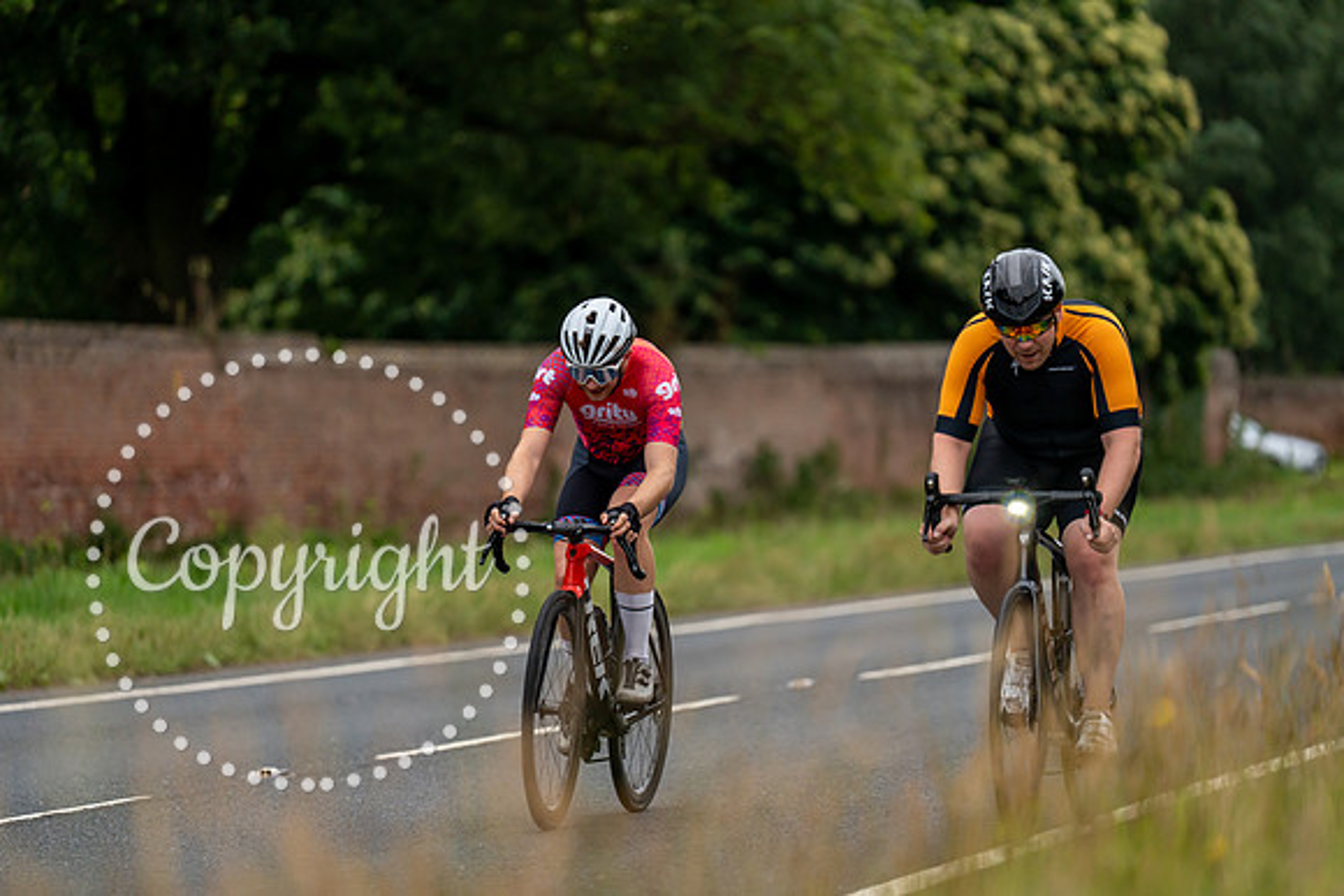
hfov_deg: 11.4
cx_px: 672
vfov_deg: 7.6
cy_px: 448
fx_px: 6721
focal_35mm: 180
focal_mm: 180
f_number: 2.8
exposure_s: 1/800
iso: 1000
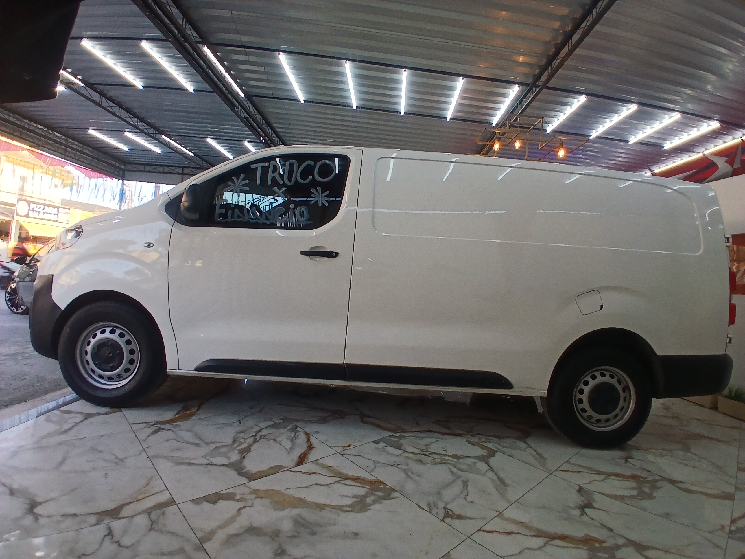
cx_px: 372
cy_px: 280
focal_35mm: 17
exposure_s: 1/60
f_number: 2.2
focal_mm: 1.4
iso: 50
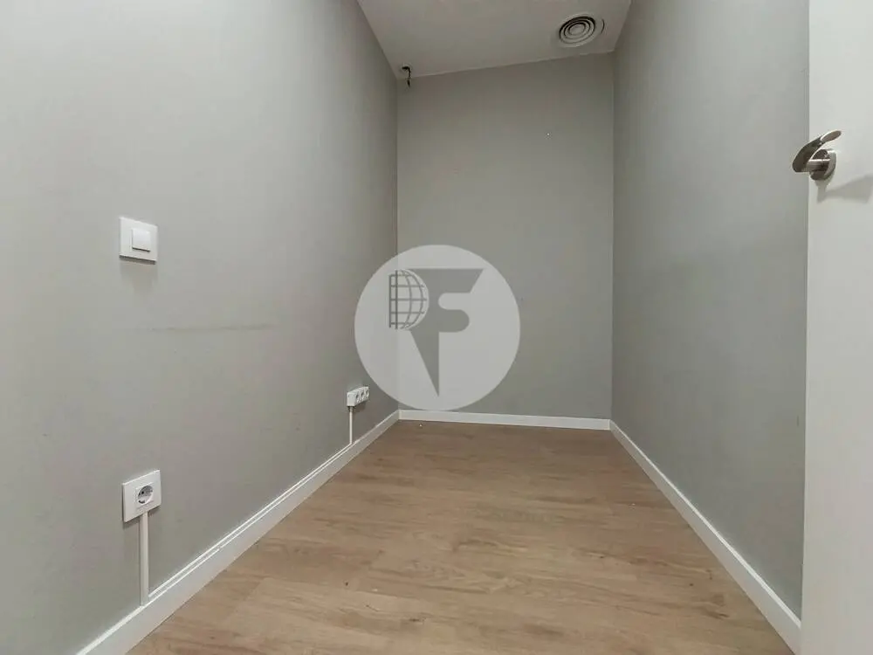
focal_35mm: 15
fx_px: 378
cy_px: 328
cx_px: 436
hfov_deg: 98.2
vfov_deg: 81.7
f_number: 2.2
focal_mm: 1.65
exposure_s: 1/50
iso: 320
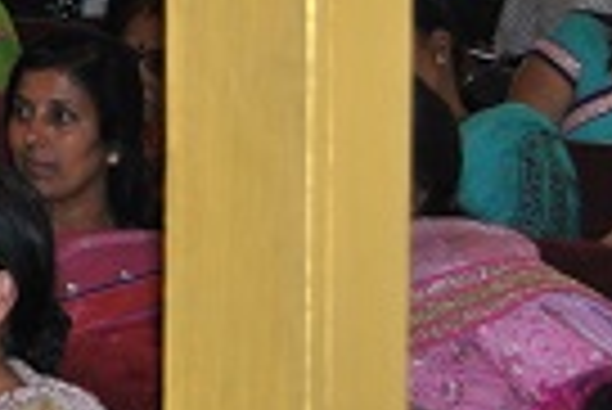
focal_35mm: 200
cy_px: -142
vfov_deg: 6.8
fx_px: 3404
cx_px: -538
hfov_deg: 9.7
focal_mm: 26
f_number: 4
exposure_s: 1/60
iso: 200
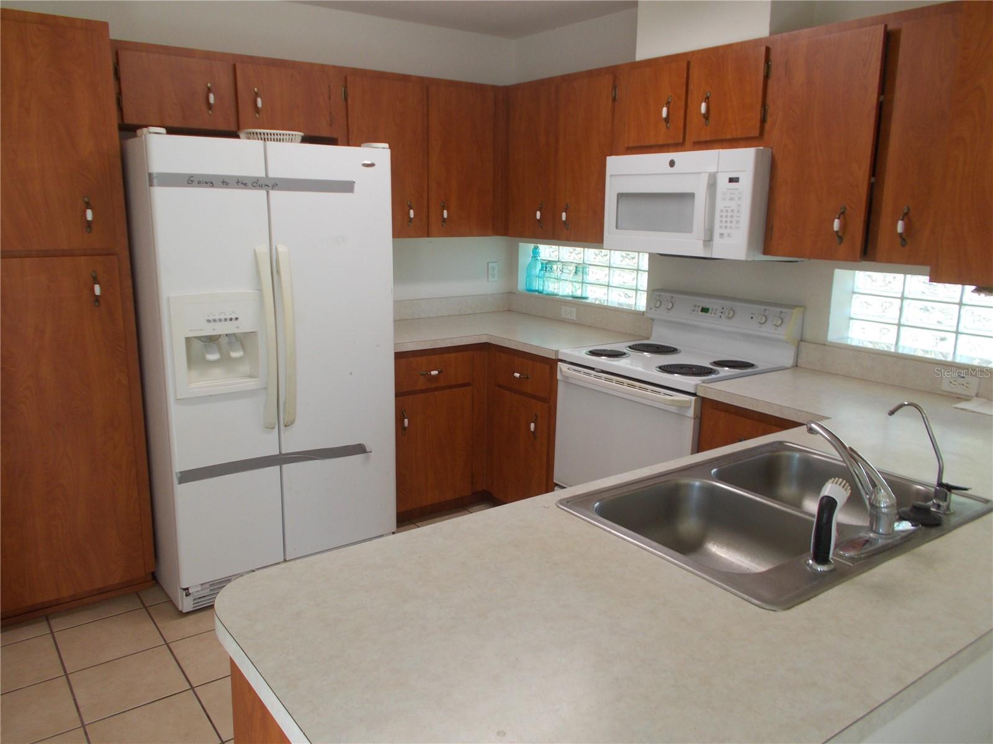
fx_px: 746
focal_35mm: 26
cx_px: 496
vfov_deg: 53.1
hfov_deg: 67.3
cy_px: 372
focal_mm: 4.6
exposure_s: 1/25
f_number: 3.2
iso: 100
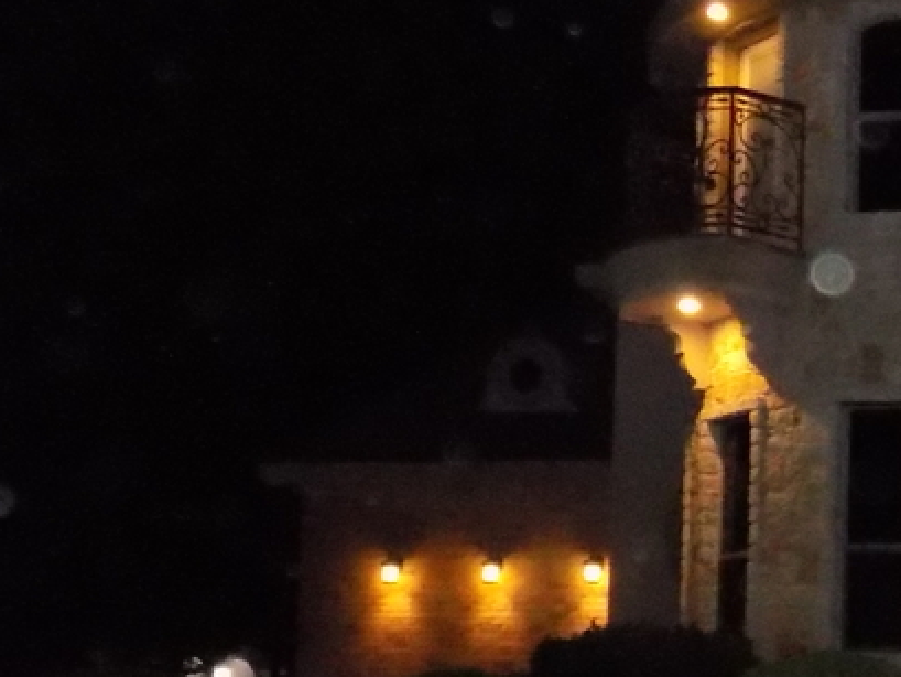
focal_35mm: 81
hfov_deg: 20.9
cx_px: 1306
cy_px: 748
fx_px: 2109
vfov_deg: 17.6
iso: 800
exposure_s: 1/30
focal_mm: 4
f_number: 3.1
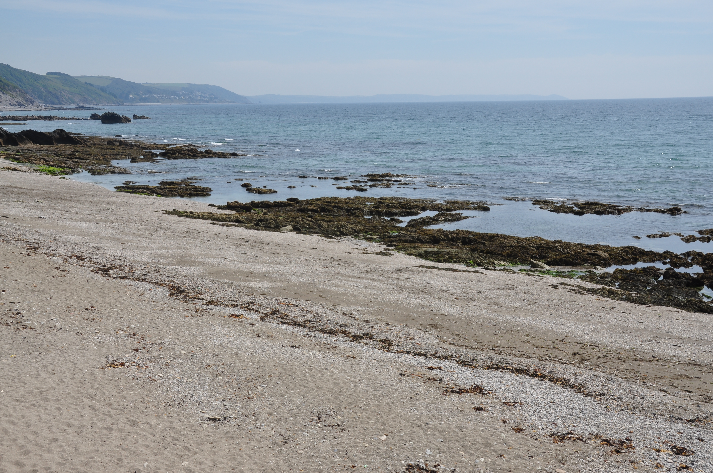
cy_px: 236
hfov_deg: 42.4
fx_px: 920
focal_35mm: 46
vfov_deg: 28.9
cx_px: 356
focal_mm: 31
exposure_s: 1/320
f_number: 11
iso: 200
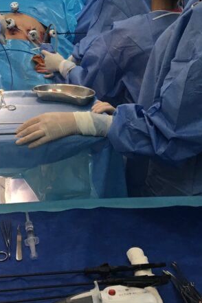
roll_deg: -0.6
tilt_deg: -13.8
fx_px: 589
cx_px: 67
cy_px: 68
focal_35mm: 70
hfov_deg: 19.4
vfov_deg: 28.3
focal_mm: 4.15
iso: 32
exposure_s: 1/30
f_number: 2.2
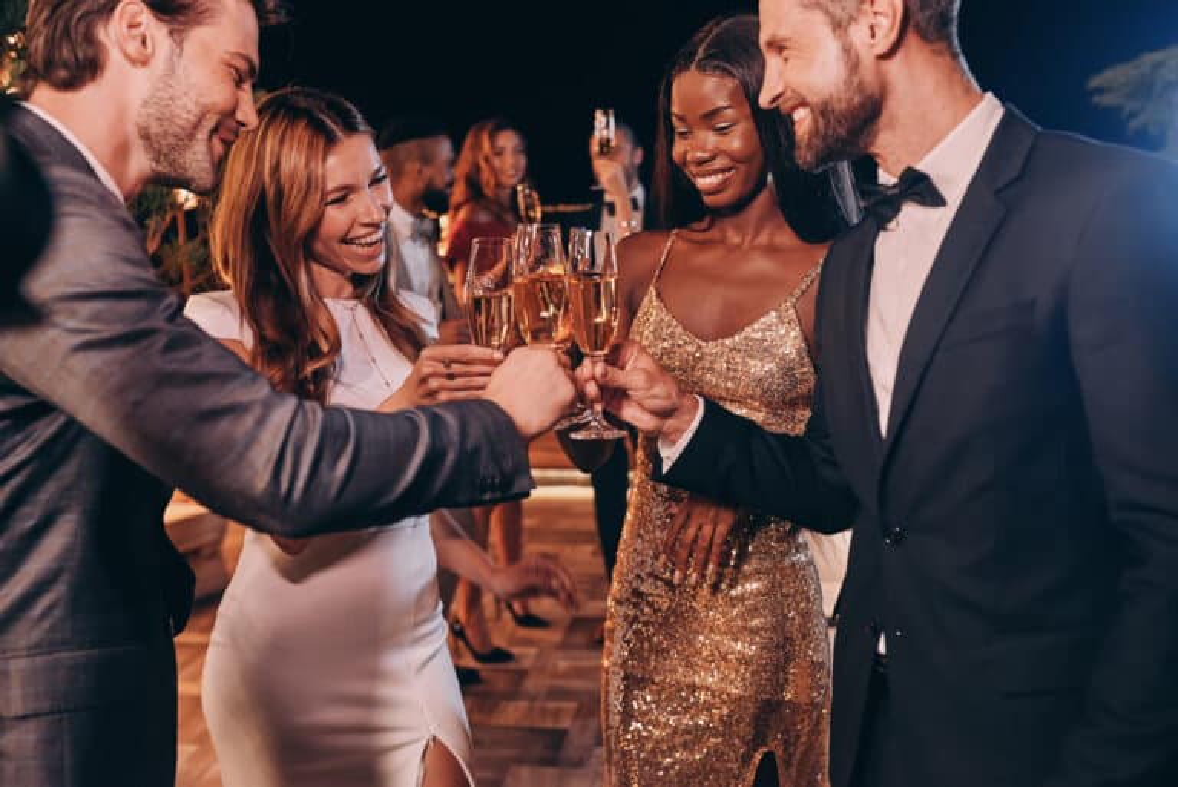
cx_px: 589
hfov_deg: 54.4
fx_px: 1146
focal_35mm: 35
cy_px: 394
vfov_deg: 37.9
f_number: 2.8
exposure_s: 1/160
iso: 1000
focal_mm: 35
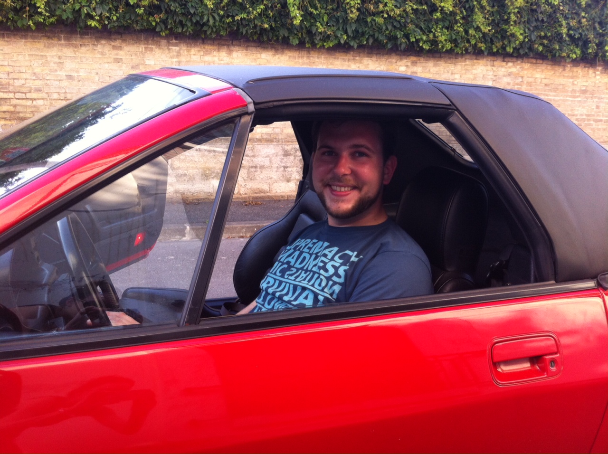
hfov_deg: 52.7
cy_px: 227
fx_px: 614
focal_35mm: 35
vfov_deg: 40.6
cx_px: 304
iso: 100
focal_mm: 3.85
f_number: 2.8
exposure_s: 1/120
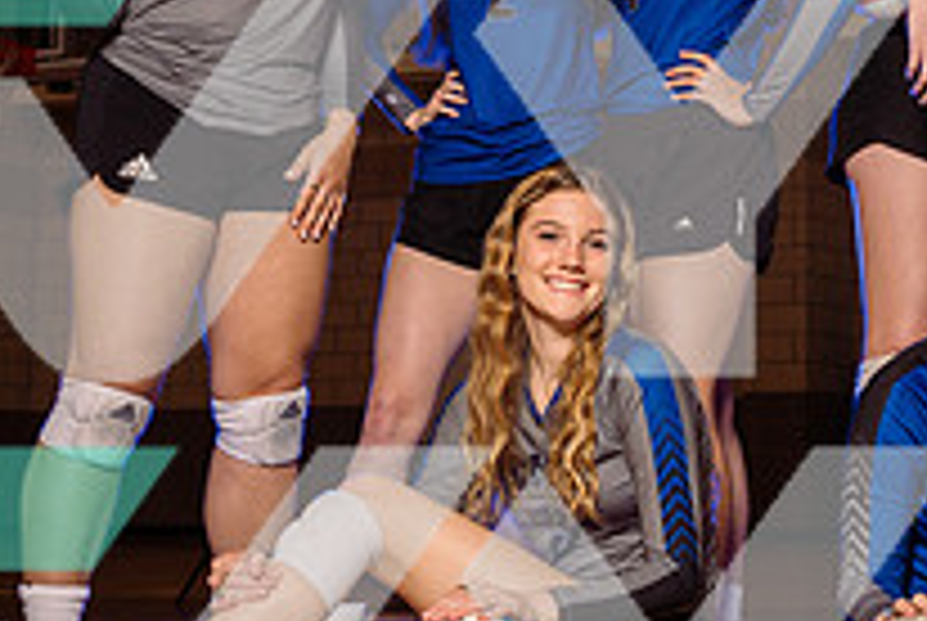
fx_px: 2682
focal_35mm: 104
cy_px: 142
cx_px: 868
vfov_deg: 13.2
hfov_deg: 19.2
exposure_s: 1/200
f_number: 8
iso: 250
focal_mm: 37
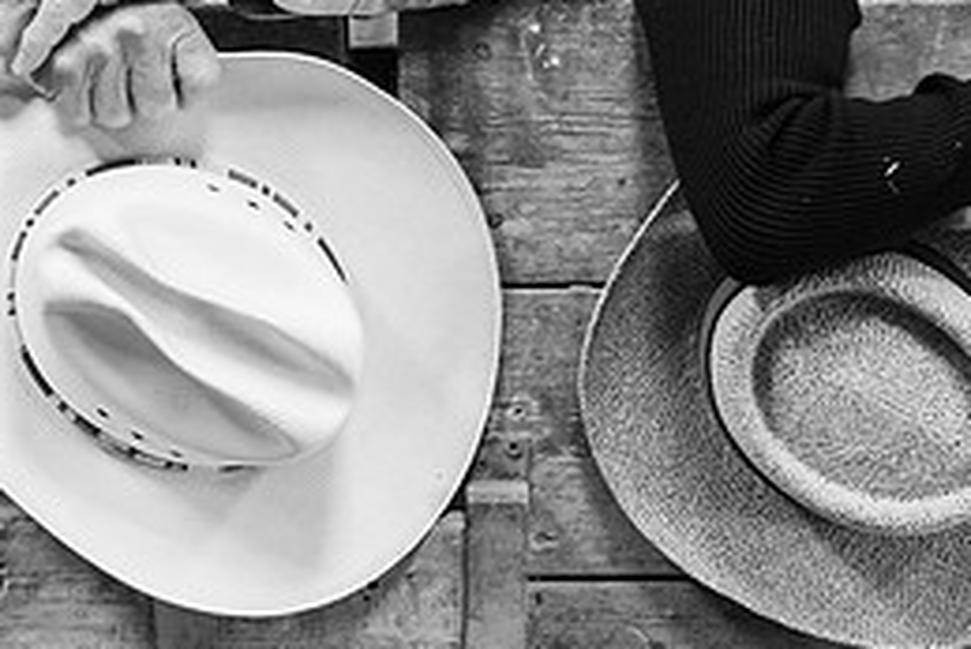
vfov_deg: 8.2
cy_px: -39
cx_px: 581
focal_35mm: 166
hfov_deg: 12.4
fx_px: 4480
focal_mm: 74
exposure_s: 1/160
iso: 1250
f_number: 2.8
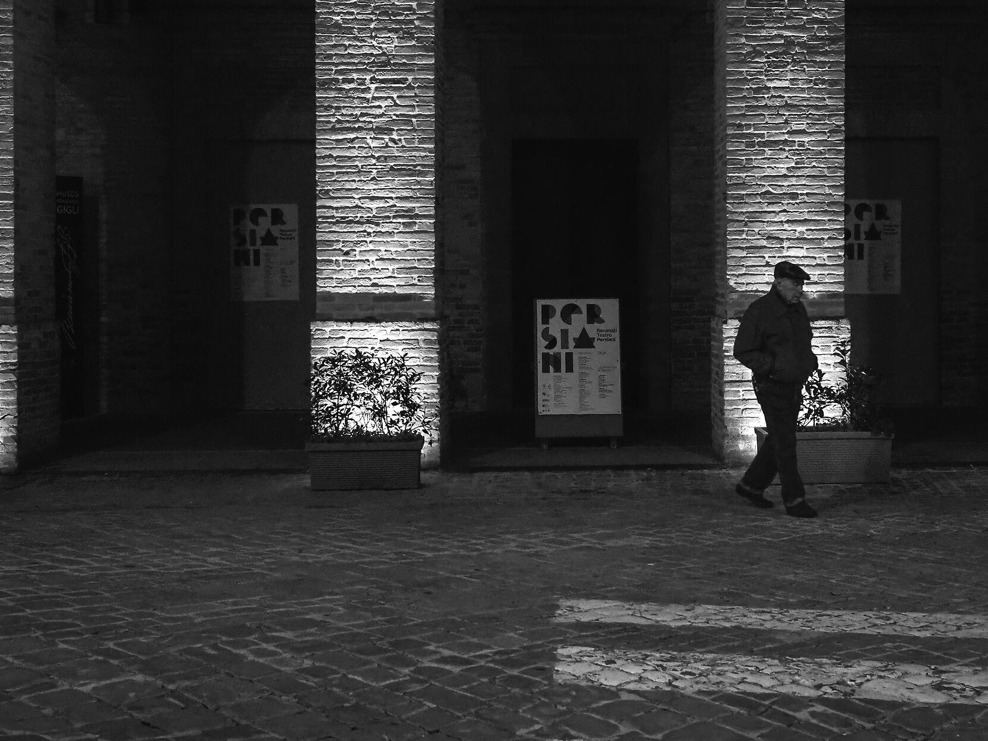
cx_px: 566
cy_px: 214
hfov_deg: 38.8
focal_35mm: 49
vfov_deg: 29.4
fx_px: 1399
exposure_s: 1/60
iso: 2500
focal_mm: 17
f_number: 4
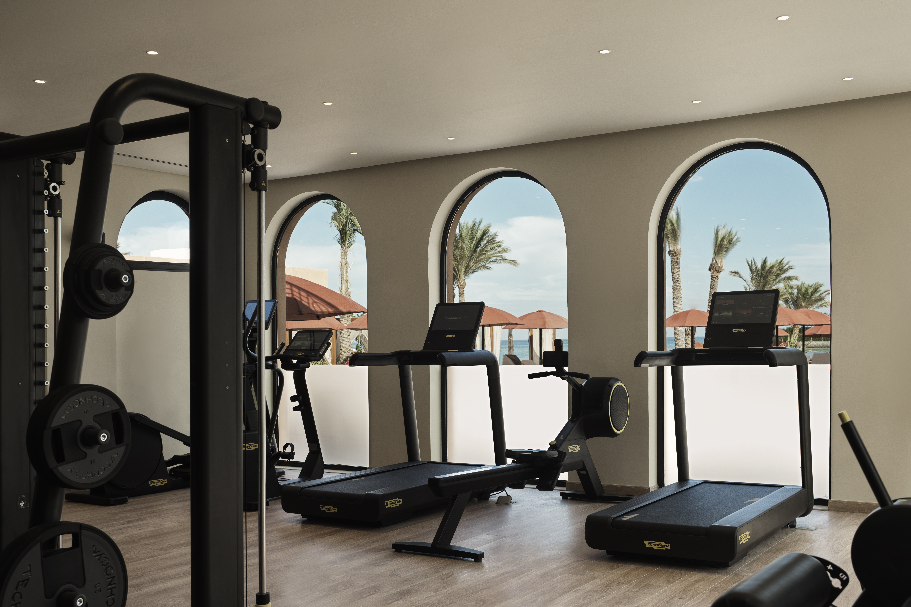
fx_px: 1240
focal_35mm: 49
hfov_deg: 40.3
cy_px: 329
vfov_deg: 27.5
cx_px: 455
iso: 200
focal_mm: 60
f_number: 11
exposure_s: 1/30
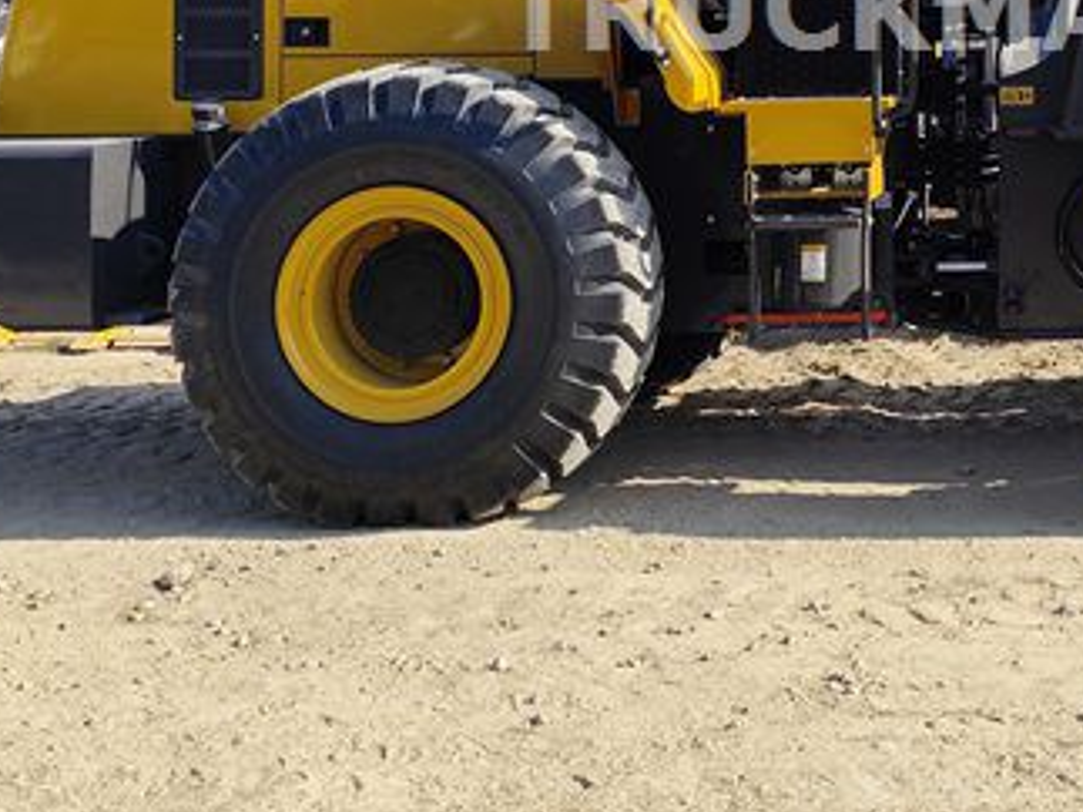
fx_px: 1783
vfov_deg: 24.5
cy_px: 13
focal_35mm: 57
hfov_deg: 31.3
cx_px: 1076
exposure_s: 1/835
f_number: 1.65
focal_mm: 6.14
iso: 50
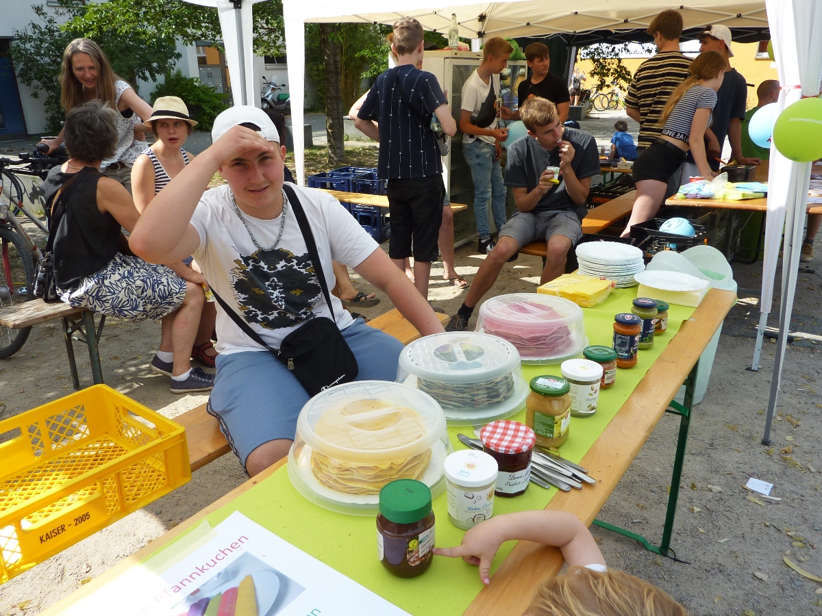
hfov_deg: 69.4
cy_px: 308
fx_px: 594
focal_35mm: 25
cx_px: 411
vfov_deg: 54.9
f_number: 4
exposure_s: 1/400
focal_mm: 4.1
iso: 80
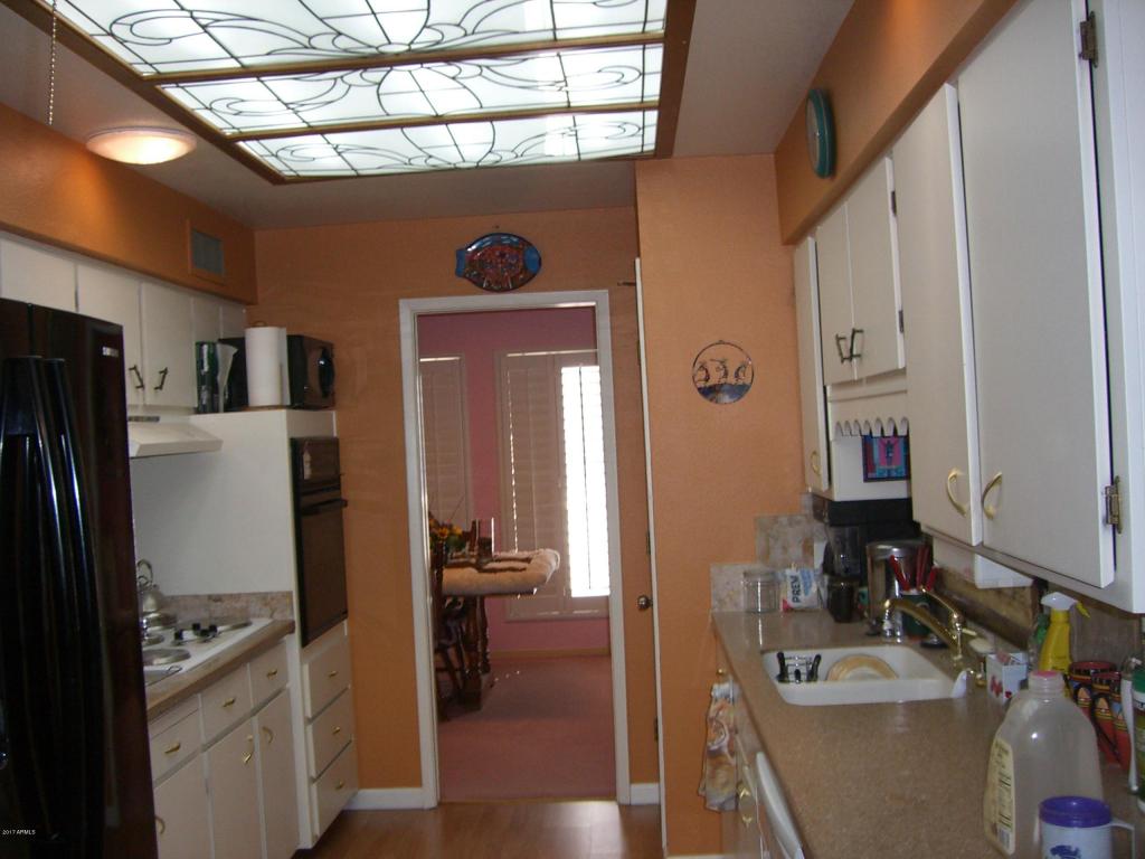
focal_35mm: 38
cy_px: 430
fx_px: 1257
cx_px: 572
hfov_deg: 49.0
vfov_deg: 37.7
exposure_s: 1/60
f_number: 2.7
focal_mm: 6.2
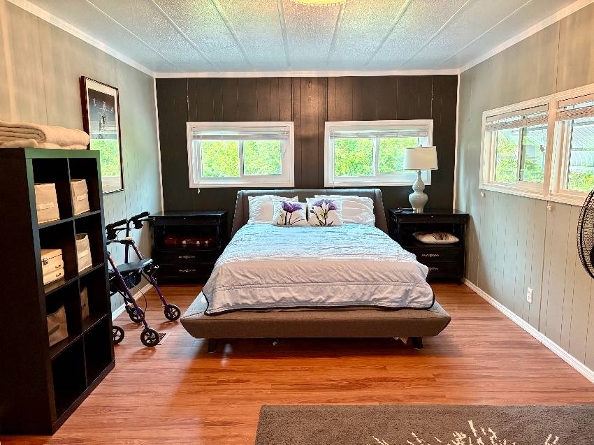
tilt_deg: -8.7
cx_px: 297
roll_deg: +0.9
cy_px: 222
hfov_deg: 67.3
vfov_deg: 53.0
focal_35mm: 26
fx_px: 446
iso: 400
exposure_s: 1/60
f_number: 1.6
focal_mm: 5.96
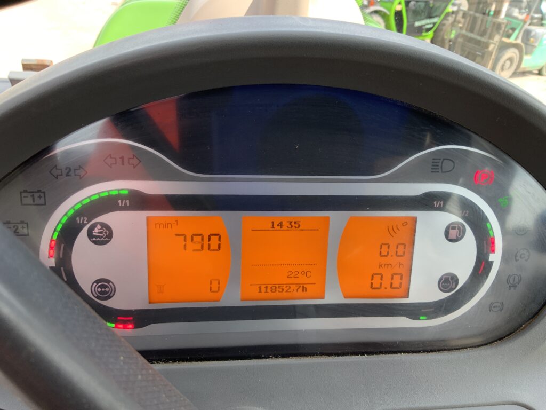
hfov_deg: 61.7
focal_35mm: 29
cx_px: 273
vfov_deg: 48.2
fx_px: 457
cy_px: 205
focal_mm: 3
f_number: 1.8
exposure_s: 1/122
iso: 25
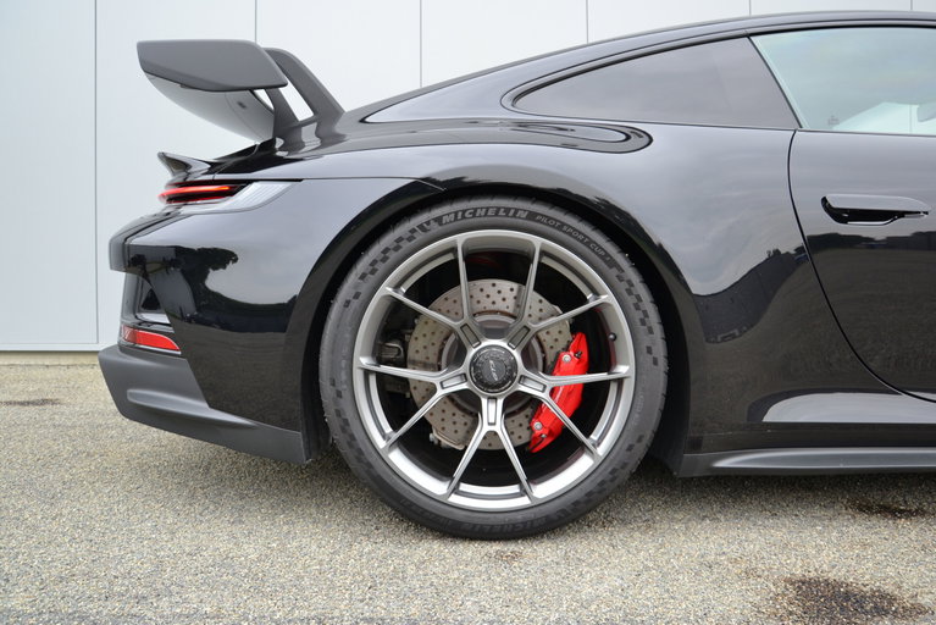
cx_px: 468
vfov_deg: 48.0
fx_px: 702
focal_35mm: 27
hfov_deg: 67.4
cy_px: 312
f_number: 5.6
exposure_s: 1/60
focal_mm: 18
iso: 250
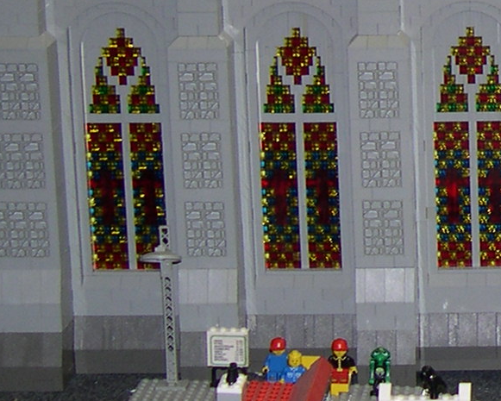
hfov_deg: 12.4
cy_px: -66
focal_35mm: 145
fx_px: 2150
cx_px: 845
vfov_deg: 10.5
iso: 100
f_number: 2.8
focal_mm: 8
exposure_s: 1/60
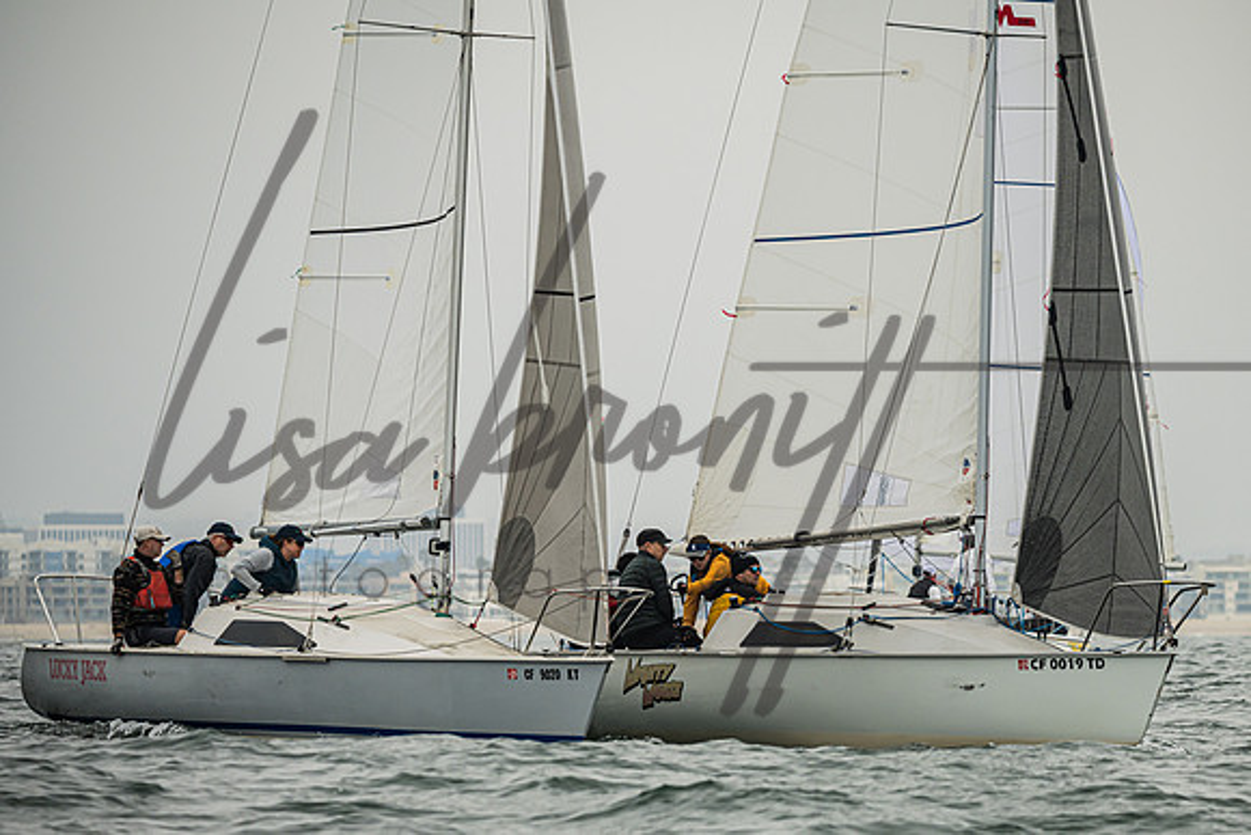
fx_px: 10375
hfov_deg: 6.9
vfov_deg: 4.6
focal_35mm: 299
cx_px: 759
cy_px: 522
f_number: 5
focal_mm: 230
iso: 250
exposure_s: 1/4000
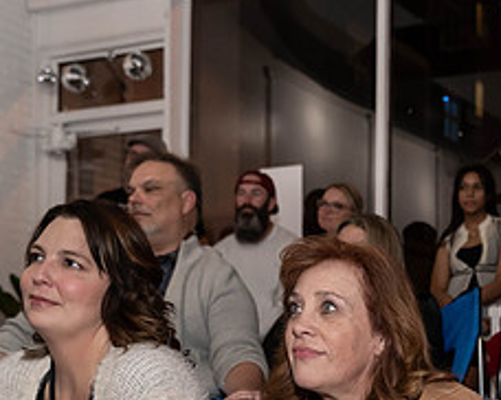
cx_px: 444
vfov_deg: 22.2
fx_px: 993
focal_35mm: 67
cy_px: 368
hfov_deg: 27.4
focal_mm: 28
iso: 4000
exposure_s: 1/160
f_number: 4
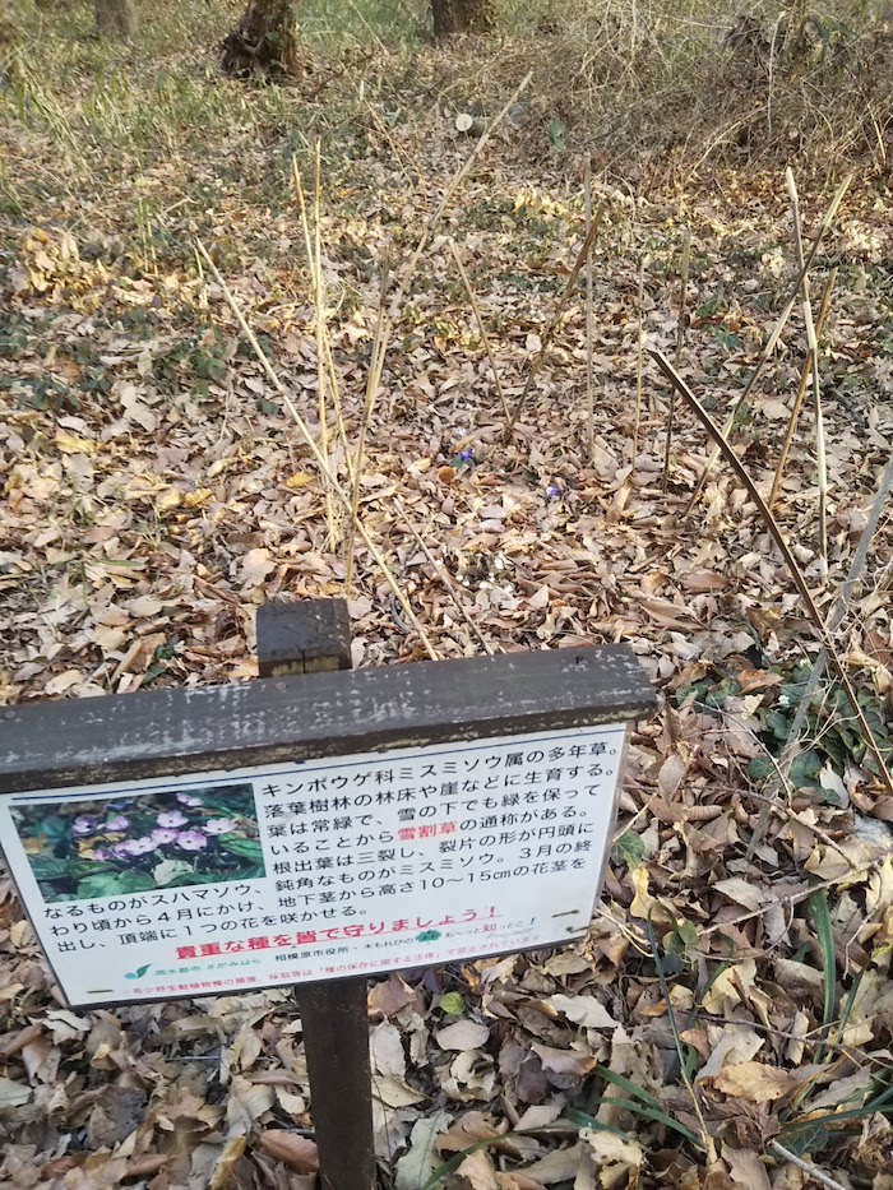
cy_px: 595
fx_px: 1032
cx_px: 446
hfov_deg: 46.8
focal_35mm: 30
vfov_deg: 60.0
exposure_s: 1/60
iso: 32
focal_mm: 4
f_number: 2.2
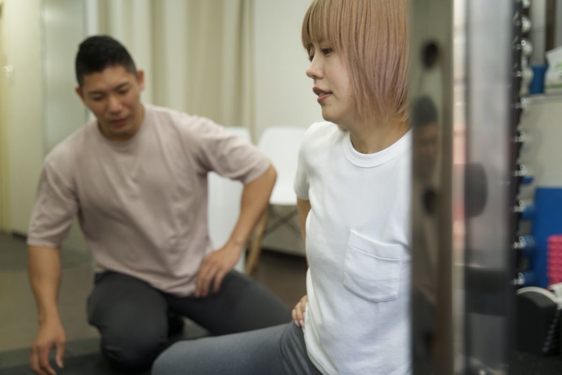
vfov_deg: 29.2
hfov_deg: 42.7
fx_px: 718
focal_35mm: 46
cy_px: 188
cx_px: 281
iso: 800
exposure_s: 1/160
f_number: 2.8
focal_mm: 46
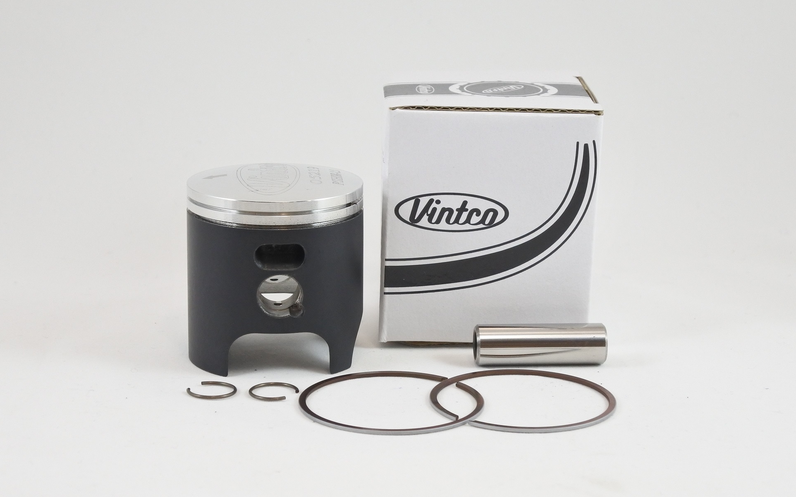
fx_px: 1367
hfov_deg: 32.5
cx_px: 393
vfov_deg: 20.6
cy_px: 254
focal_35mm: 63
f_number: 5
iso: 560
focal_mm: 22.7
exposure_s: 1/125
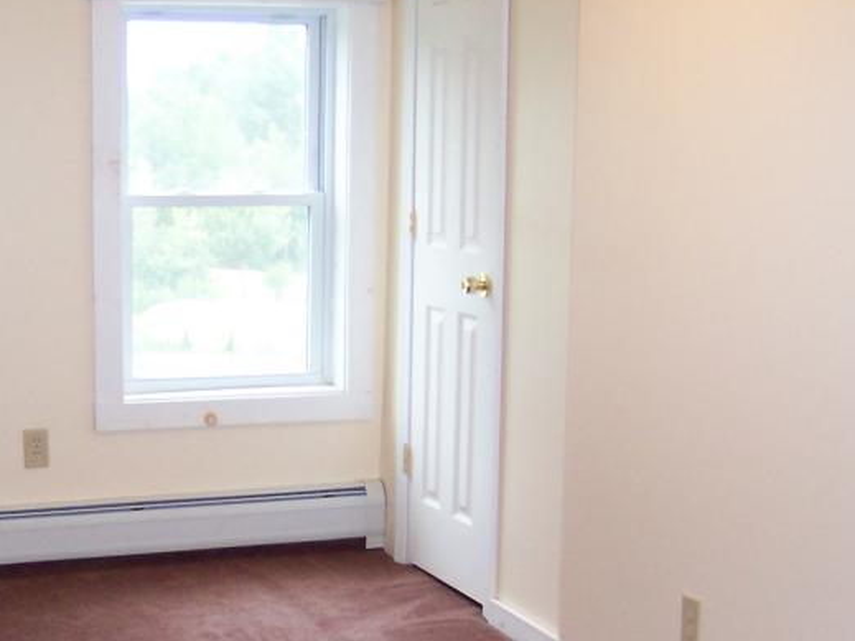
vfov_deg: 20.5
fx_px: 1753
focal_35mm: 71
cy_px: 509
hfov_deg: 27.0
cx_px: 209
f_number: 2.4
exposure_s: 1/90
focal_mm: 5.6
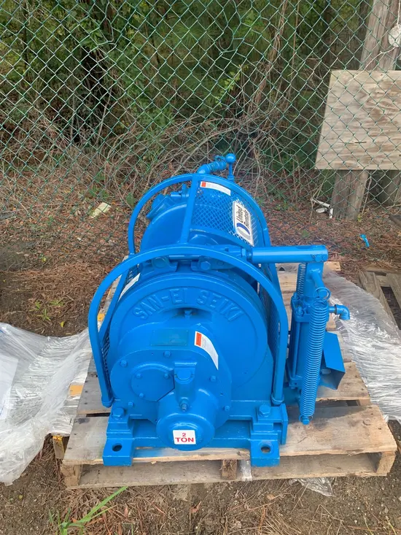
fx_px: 401
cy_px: 268
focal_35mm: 26
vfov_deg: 67.3
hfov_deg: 53.1
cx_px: 200
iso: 25
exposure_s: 1/122
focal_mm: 4.25
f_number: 1.8
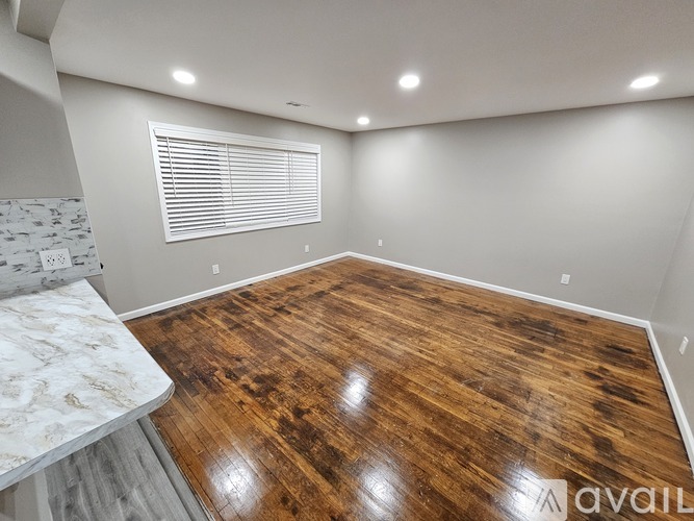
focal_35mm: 13
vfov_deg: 89.9
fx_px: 261
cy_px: 260
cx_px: 347
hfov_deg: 106.2
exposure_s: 1/40
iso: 320
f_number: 2.2
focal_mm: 2.2
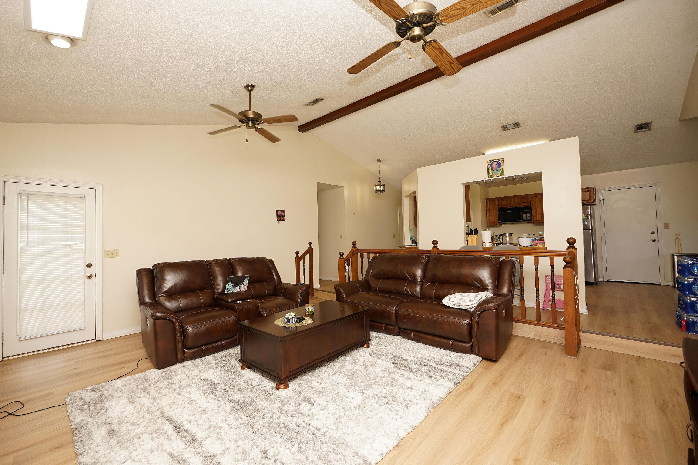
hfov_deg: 100.4
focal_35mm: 15
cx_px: 349
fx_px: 291
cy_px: 232
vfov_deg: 77.3
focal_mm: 10
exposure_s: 1/60
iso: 320
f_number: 4
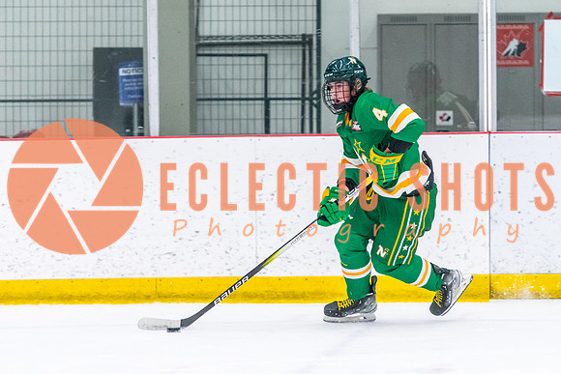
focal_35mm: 278
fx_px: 4326
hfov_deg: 7.4
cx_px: 353
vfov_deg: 5.0
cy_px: 187
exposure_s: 1/800
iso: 4000
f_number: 2.8
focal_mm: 165
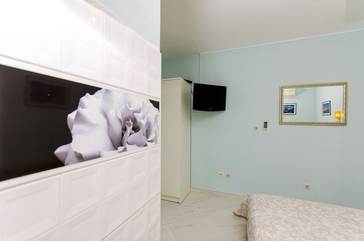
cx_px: 182
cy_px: 120
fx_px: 151
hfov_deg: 100.5
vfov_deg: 77.1
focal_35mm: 15
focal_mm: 10
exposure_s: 1/250
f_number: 6.3
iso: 200
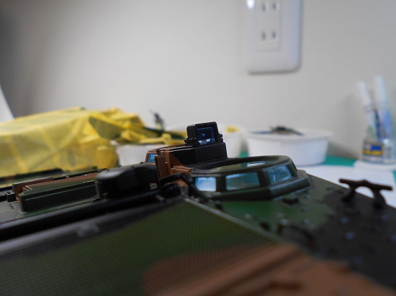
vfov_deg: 46.8
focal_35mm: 30
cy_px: 148
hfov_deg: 60.0
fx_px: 343
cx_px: 198
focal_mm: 5.1
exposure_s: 1/40
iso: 80
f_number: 3.4
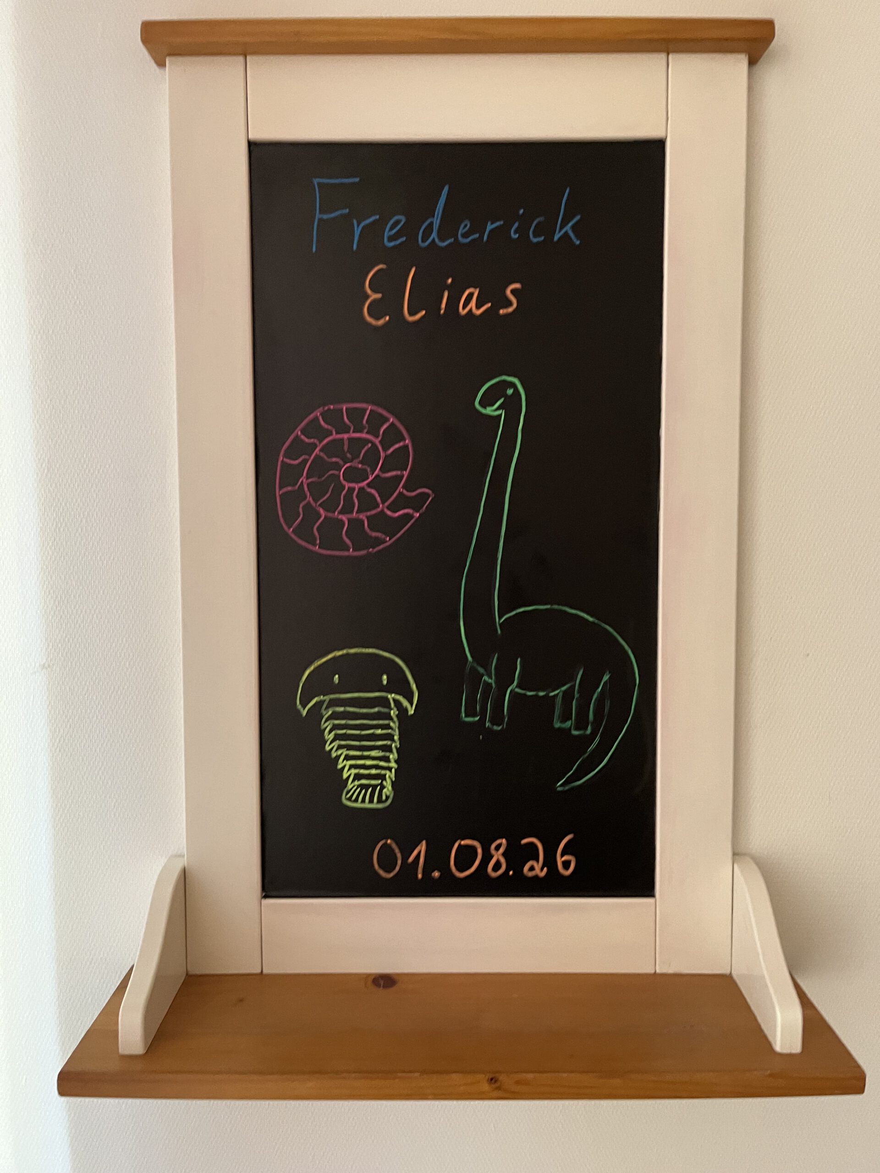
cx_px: 440
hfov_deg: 53.1
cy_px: 586
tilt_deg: -0.3
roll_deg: +0.2
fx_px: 881
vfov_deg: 67.3
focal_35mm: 26
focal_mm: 5.1
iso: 400
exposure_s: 1/60
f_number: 1.6
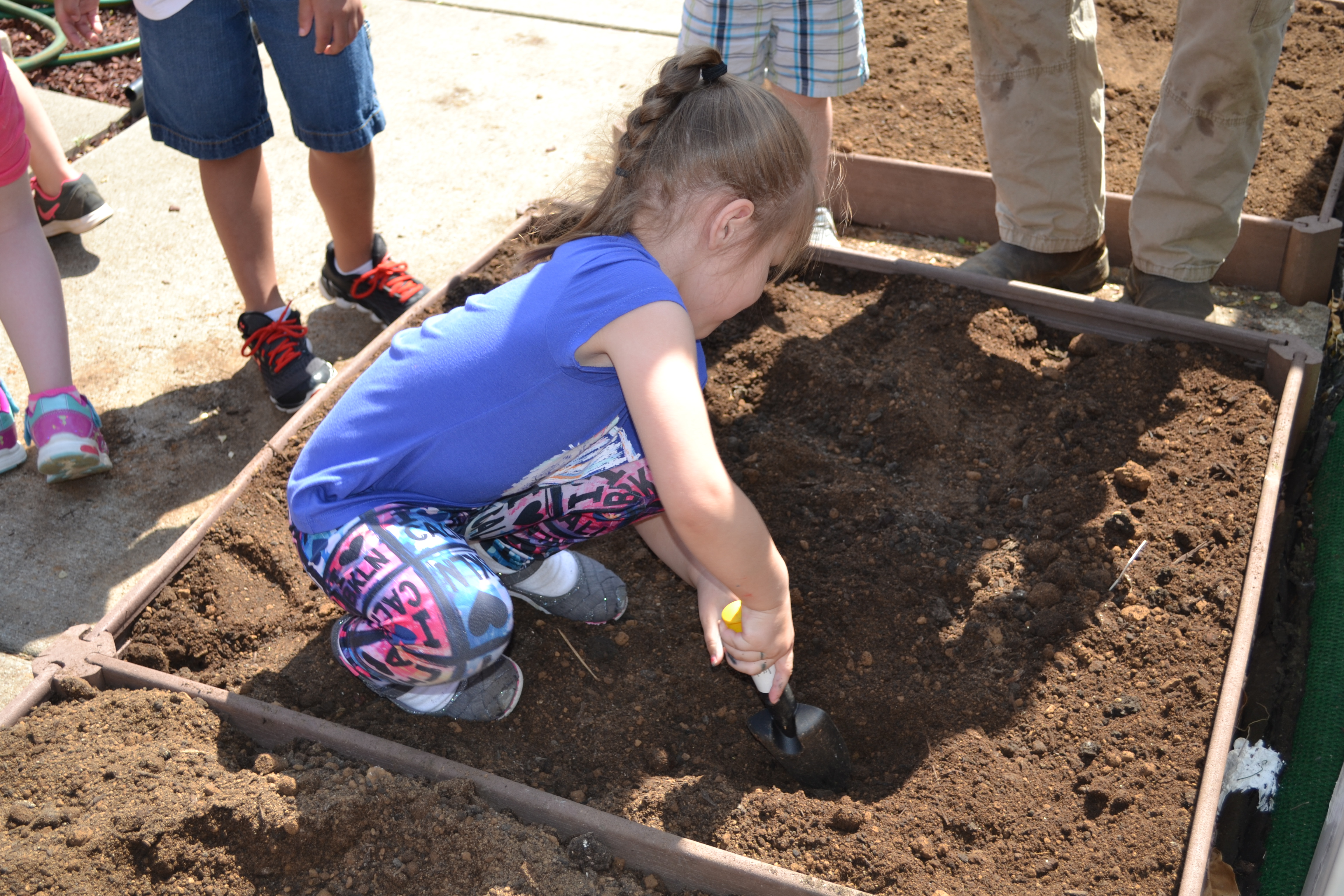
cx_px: 672
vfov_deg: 29.9
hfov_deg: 43.6
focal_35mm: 45
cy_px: 448
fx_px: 1680
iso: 100
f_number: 4.8
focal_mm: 30
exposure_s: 1/200
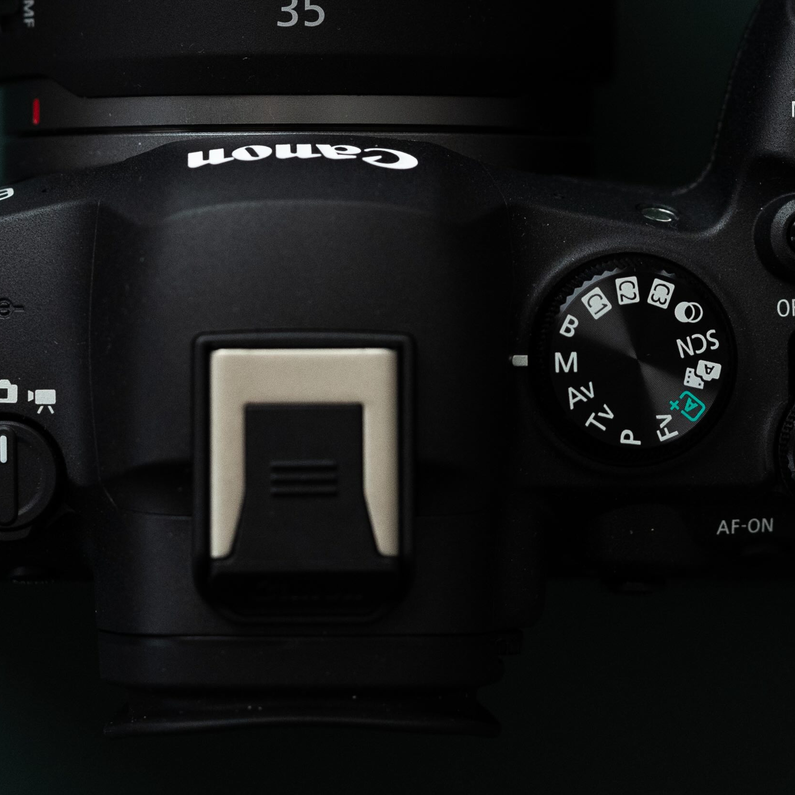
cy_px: 123
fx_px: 5093
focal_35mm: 196
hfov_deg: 8.9
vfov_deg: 8.9
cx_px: 506
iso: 3200
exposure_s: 1/125
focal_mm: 90
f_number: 4
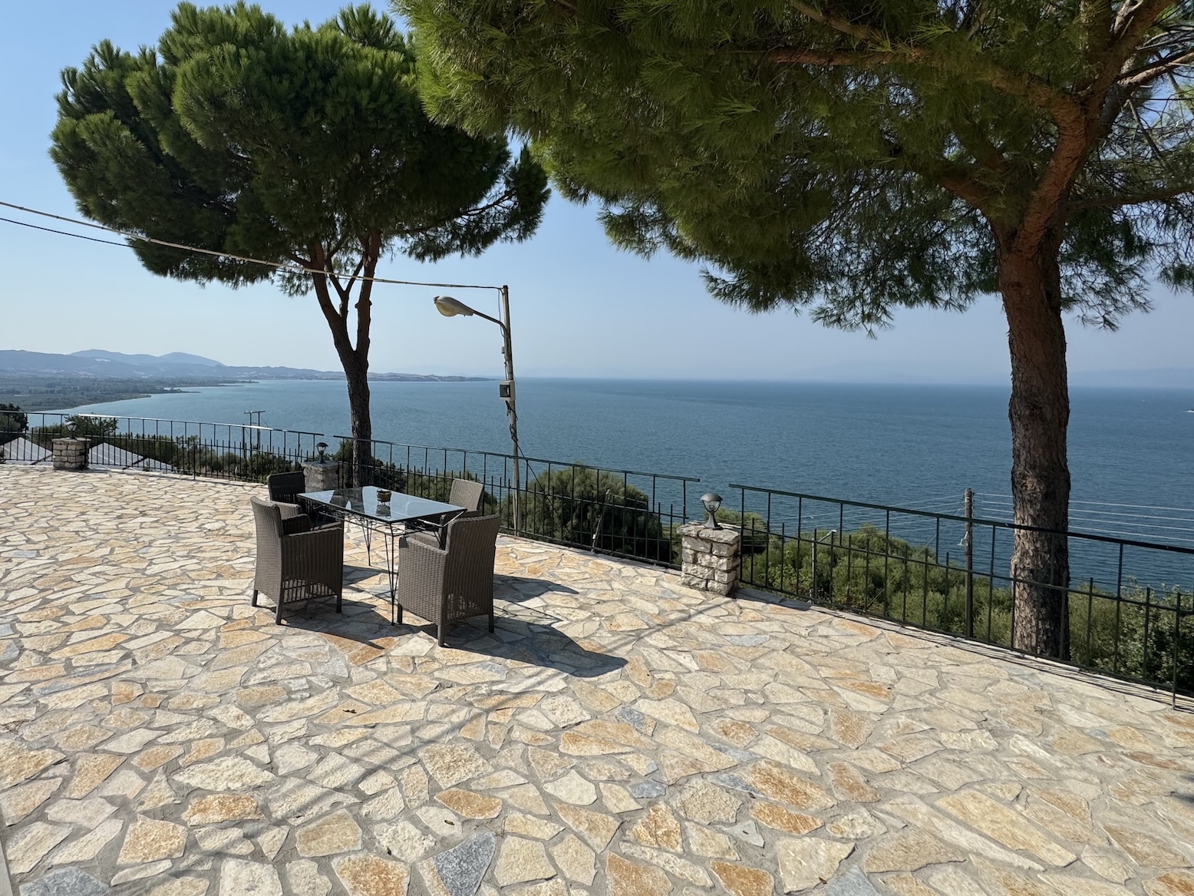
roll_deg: -0.2
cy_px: 382
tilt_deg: -0.3
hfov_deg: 86.2
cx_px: 457
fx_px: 621
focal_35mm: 18
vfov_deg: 71.2
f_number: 2.2
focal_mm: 2.22
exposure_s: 1/3390
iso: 50
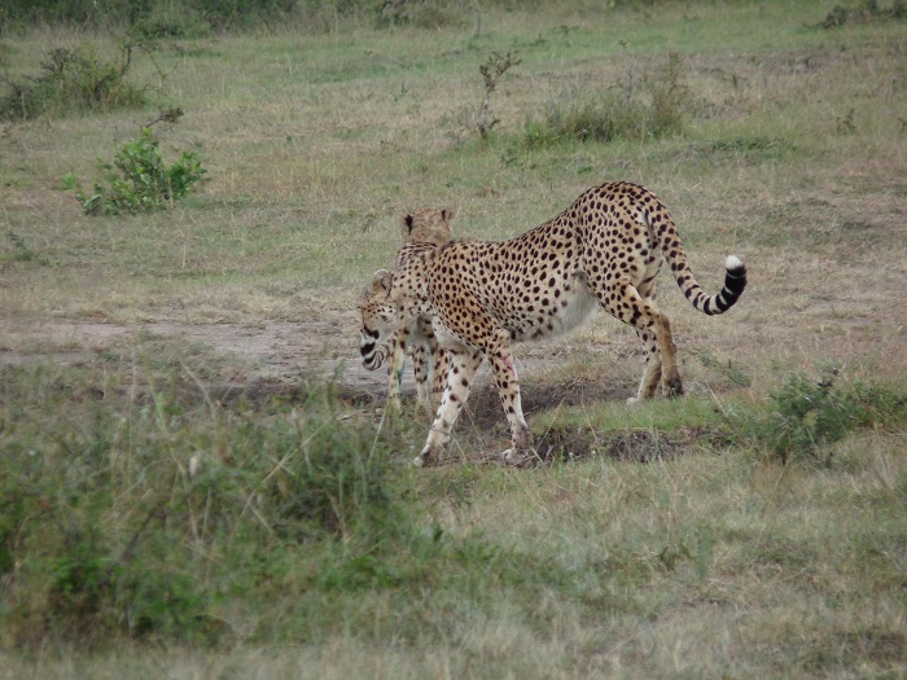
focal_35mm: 485
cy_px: 340
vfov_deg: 3.1
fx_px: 12708
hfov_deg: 4.1
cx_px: 454
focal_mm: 86.2
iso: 125
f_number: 4.4
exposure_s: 1/125
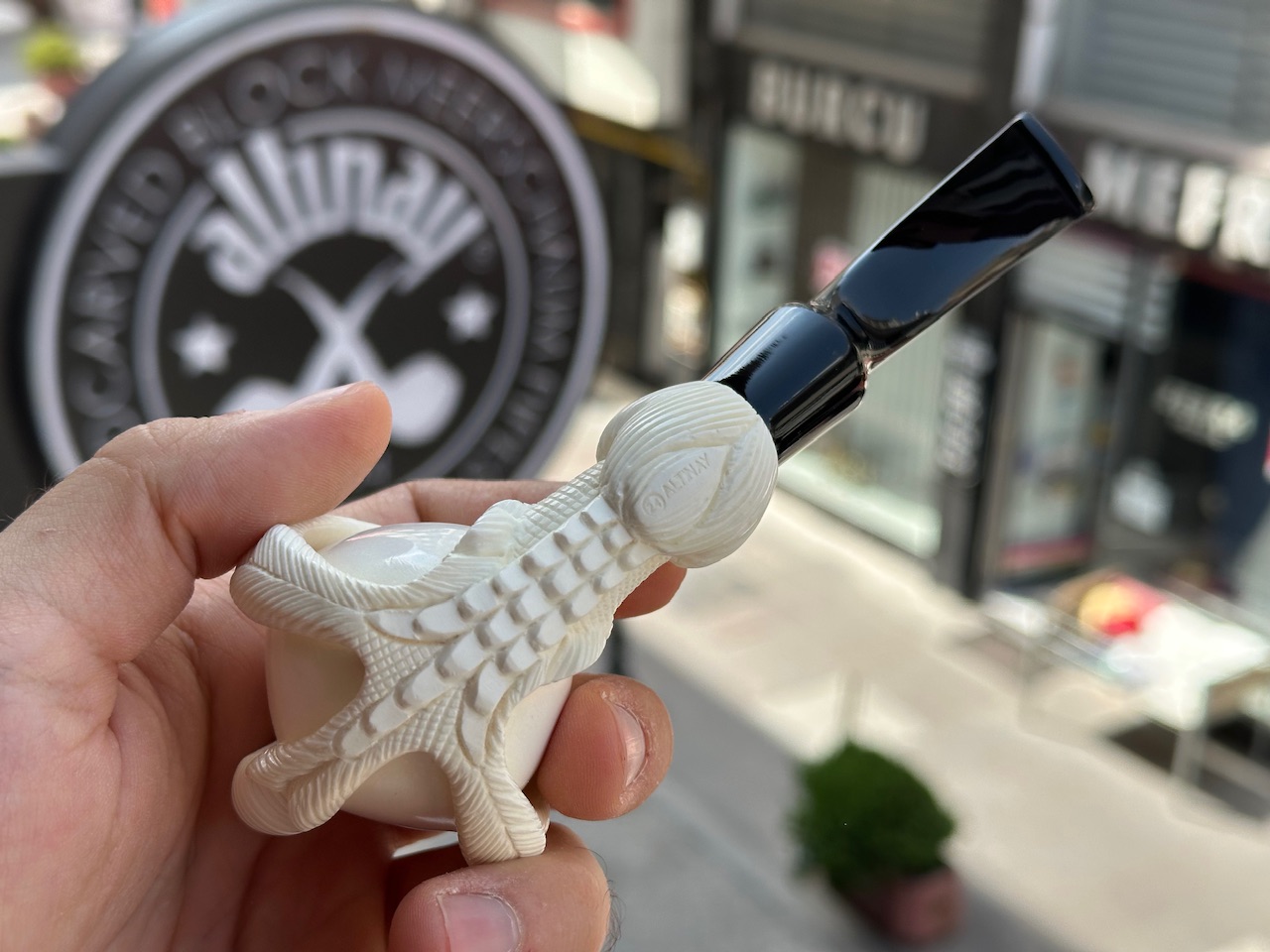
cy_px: 476
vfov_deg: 30.3
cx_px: 635
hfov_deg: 39.7
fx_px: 1761
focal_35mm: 48
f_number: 1.78
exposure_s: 1/1212
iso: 64
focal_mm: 6.86
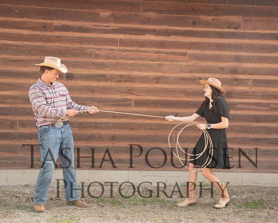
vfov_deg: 29.0
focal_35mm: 52
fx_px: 430
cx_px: 157
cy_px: 109
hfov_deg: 35.8
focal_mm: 44
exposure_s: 1/125
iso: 320
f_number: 5.6
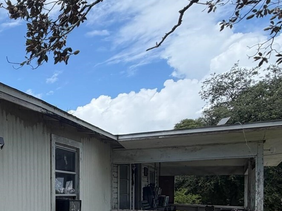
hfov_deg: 43.2
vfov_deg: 38.1
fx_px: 277
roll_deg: +0.6
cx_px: -21
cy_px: 201
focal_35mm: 34
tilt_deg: -1.7
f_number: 2.2
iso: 32
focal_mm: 2.22
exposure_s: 1/770
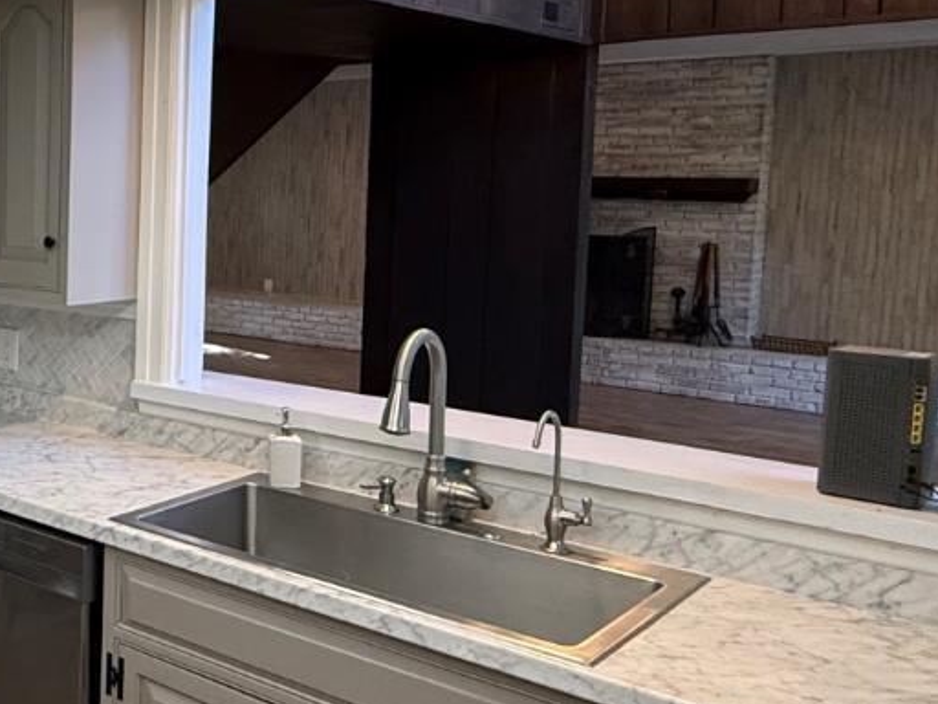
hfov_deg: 35.4
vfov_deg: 34.9
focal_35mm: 41
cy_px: 252
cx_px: -202
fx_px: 1111
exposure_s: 1/120
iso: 320
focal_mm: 2.22
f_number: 2.2
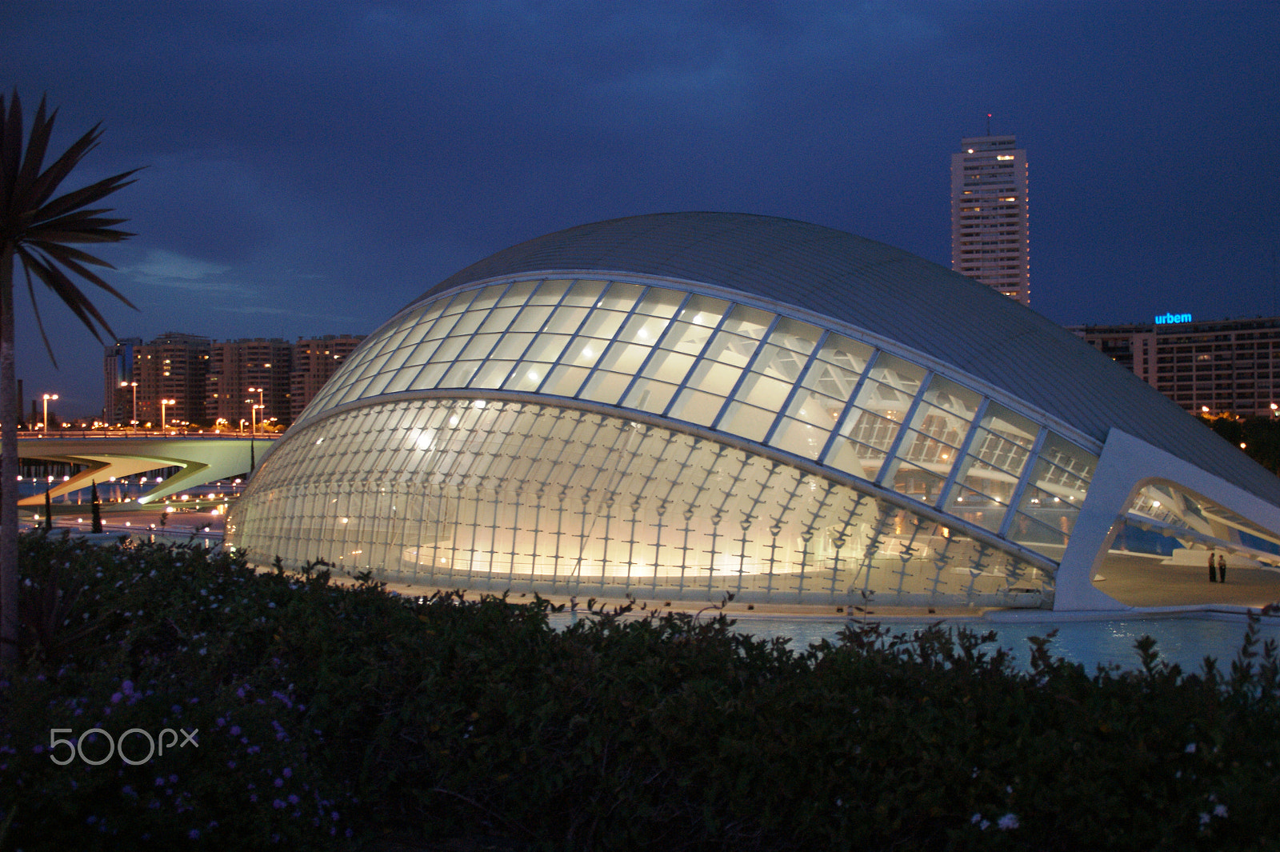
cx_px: 640
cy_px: 426
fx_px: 1279
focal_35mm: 36
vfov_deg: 36.8
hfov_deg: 53.2
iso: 400
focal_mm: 24
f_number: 4
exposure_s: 1/6
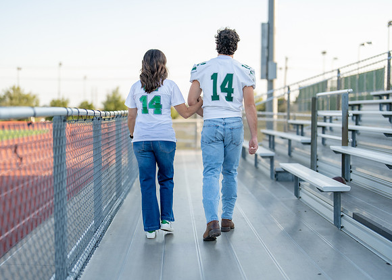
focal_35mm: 54
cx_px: 196
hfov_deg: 35.8
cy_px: 140
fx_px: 606
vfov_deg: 26.0
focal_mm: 50
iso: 100
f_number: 1.2
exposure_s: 1/1600
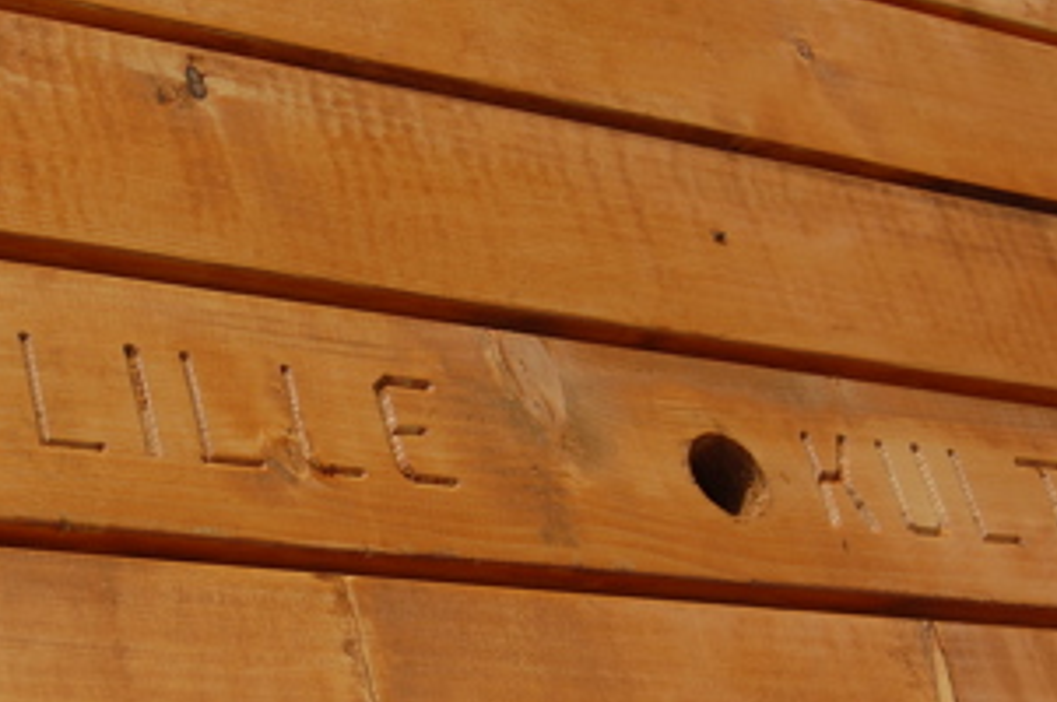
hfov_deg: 22.5
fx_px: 2609
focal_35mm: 89
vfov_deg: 15.3
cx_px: 186
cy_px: 507
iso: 200
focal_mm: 31
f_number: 10
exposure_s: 1/400
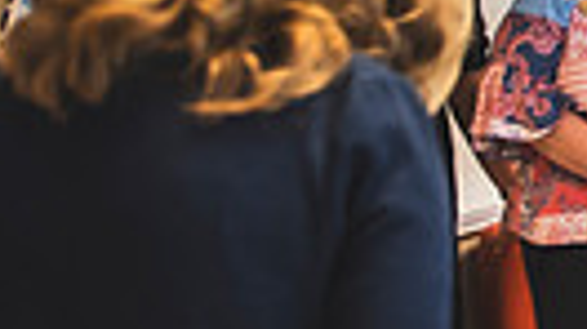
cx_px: 1296
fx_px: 1742
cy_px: -113
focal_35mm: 112
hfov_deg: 14.5
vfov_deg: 10.5
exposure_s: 1/200
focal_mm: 24
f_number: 2.8
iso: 800
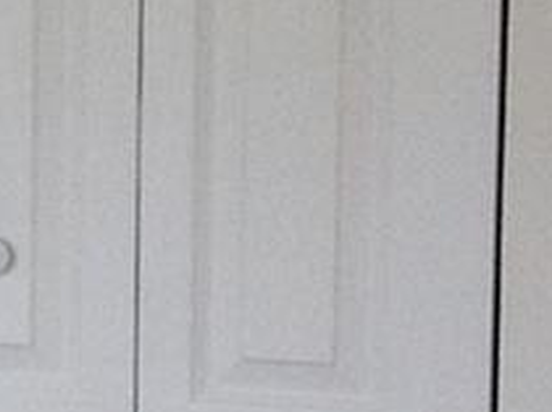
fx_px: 4253
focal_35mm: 267
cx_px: -1033
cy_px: 171
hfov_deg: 6.8
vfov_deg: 5.6
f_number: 2.4
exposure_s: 1/120
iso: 80
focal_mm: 4.28
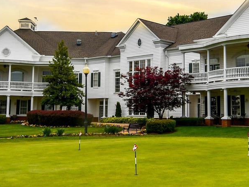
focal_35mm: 59
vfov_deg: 24.8
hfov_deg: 32.7
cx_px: 115
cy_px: 73
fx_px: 424
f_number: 9
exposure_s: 1/320
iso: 100
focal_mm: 12
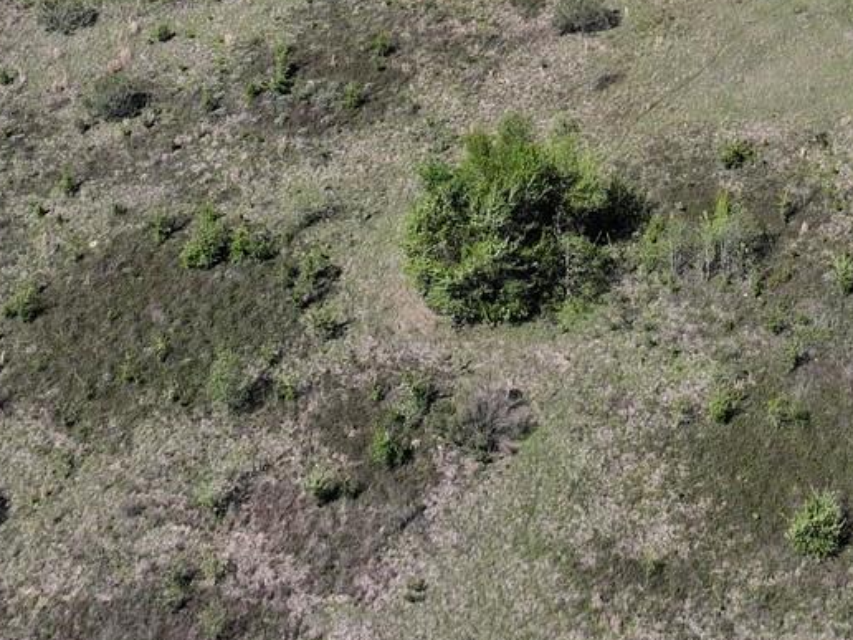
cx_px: 782
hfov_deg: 20.6
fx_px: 2292
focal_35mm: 93
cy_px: -504
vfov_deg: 14.1
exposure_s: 1/2000
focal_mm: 12.29
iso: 120
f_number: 2.8
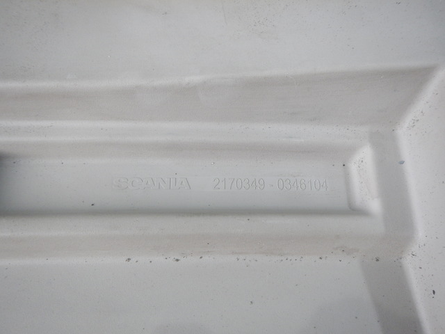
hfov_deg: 63.4
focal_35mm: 28
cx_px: 222
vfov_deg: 49.7
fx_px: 360
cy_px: 167
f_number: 3.9
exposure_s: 1/60
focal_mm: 5
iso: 400
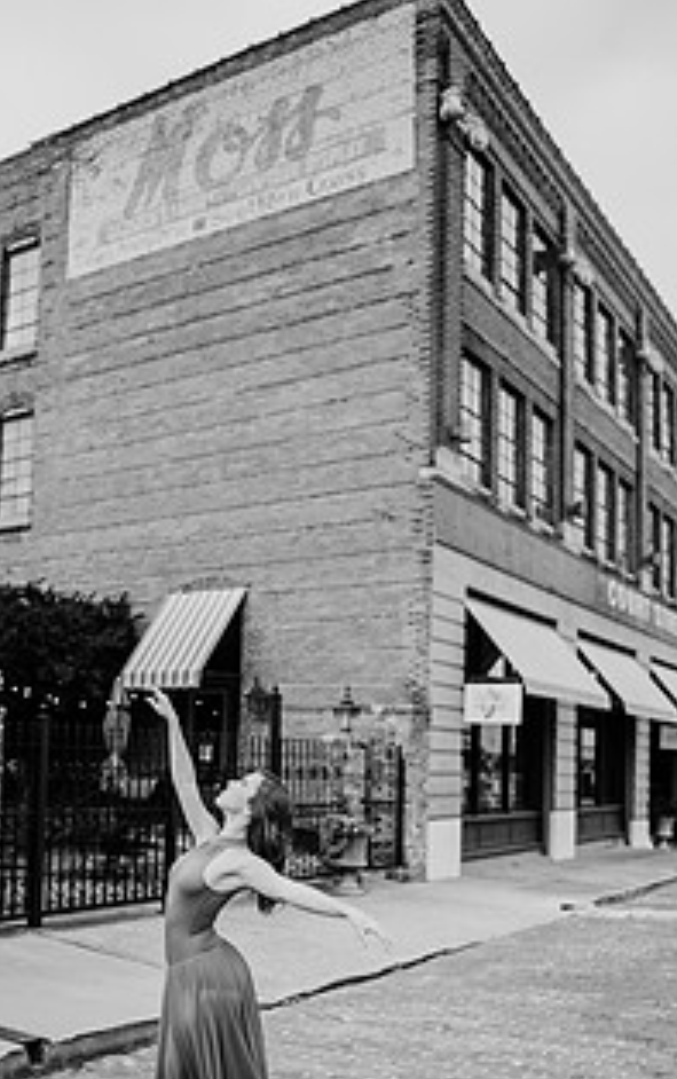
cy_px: 718
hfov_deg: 36.1
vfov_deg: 54.2
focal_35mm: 35
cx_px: 234
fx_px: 1030
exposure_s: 1/1250
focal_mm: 24
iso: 160
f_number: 2.2
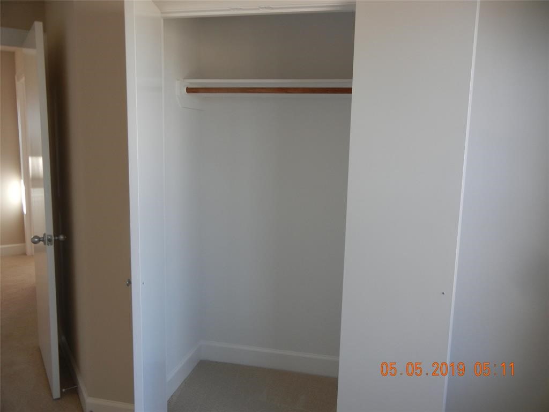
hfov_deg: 60.0
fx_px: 476
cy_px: 206
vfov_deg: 46.8
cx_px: 274
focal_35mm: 30
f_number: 3.5
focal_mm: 5.4
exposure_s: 1/67.1
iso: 160
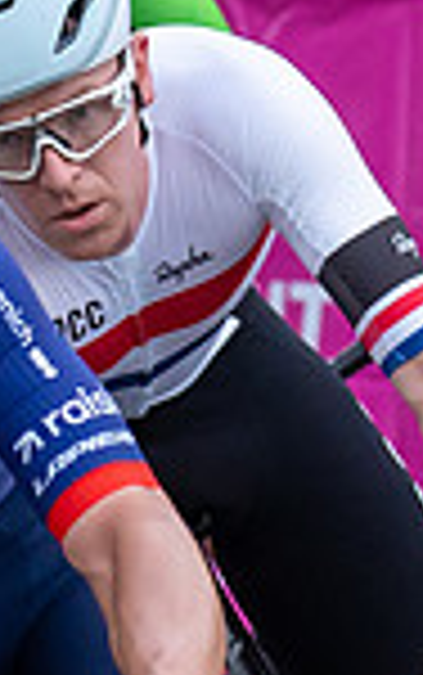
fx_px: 11340
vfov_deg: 3.4
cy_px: 284
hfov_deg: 2.1
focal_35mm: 616
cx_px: -378
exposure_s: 1/800
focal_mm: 75
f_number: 3.5
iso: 2000
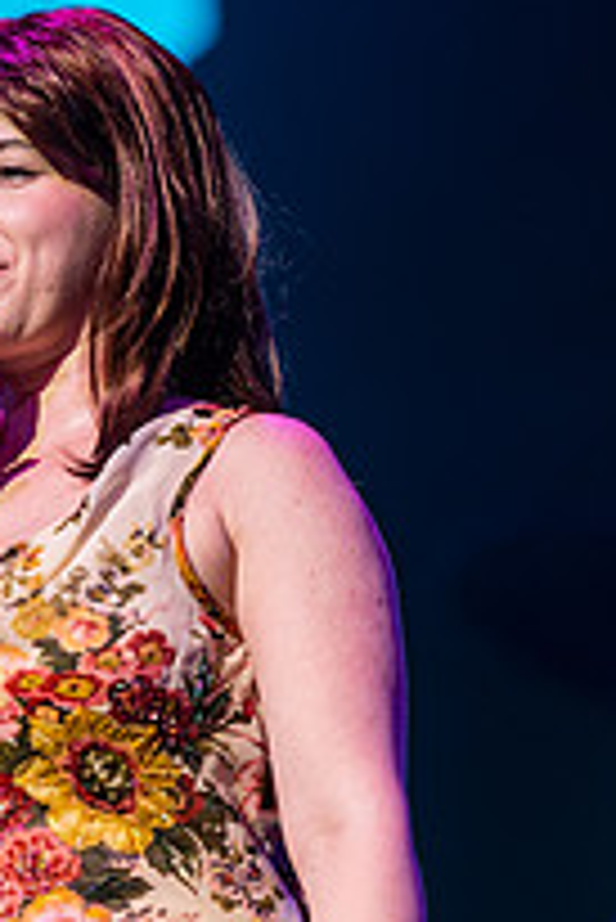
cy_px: 774
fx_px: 7610
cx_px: -29
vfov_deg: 6.9
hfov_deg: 4.6
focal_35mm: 297
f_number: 1.8
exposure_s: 1/320
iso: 500
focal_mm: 135
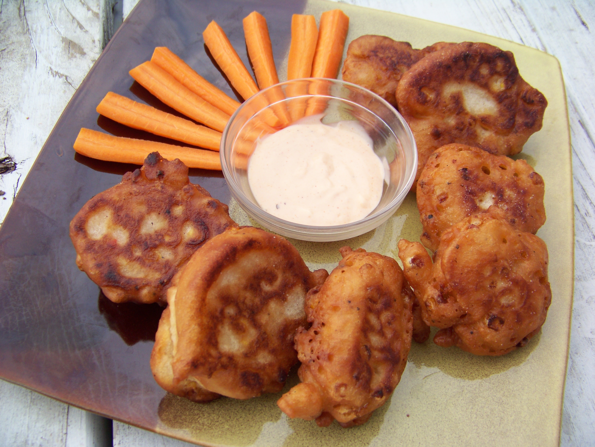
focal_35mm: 36
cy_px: 224
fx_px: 619
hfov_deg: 51.4
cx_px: 298
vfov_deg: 39.7
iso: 69
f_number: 2.8
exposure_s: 1/125
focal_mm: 5.85
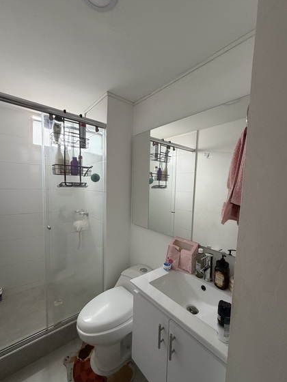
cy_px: 201
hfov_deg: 81.7
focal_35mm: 15
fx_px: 166
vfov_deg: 98.1
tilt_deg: -4.2
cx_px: 143
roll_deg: -1.9
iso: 250
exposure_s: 1/121
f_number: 2.2
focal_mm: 2.22
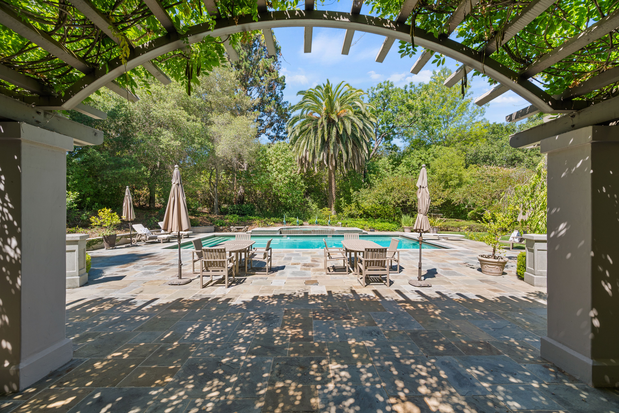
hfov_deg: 104.3
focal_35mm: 14
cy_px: 206
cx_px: 310
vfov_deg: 81.2
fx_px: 241
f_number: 8
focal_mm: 14
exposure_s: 1/40
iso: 100
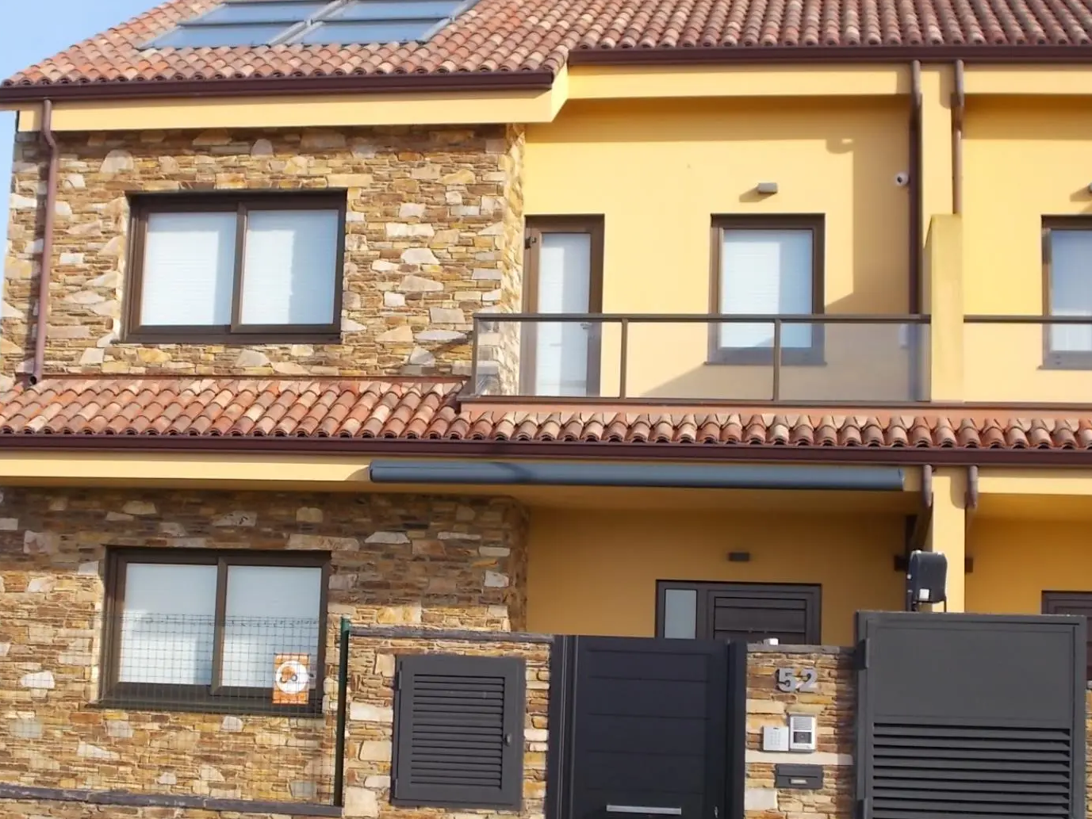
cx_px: 481
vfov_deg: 24.0
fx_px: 1924
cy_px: 397
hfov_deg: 31.6
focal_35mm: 61
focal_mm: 9
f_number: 4.5
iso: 80
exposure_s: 1/320
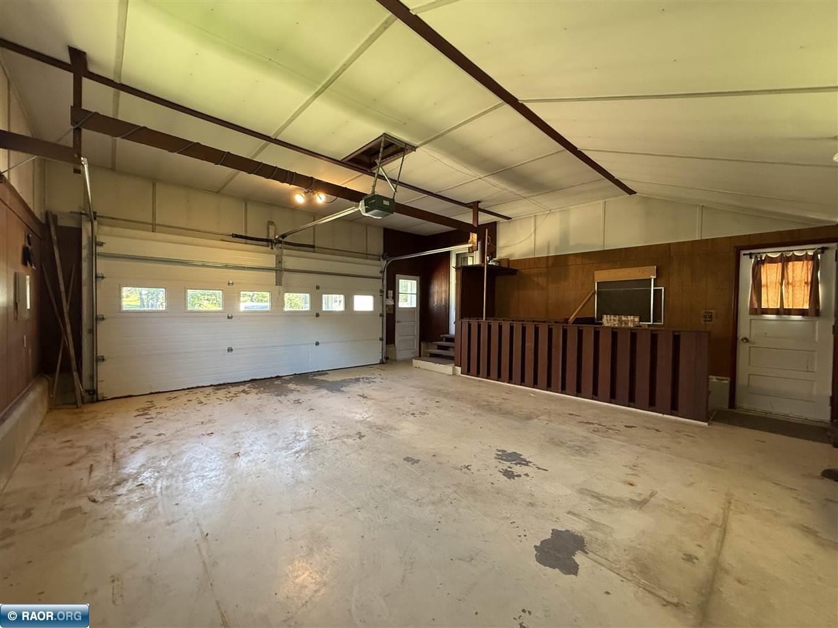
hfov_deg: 102.1
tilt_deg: -1.0
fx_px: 339
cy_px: 314
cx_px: 419
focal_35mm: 14
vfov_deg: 85.7
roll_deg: -1.2
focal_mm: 2.22
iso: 500
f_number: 2.2
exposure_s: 1/120
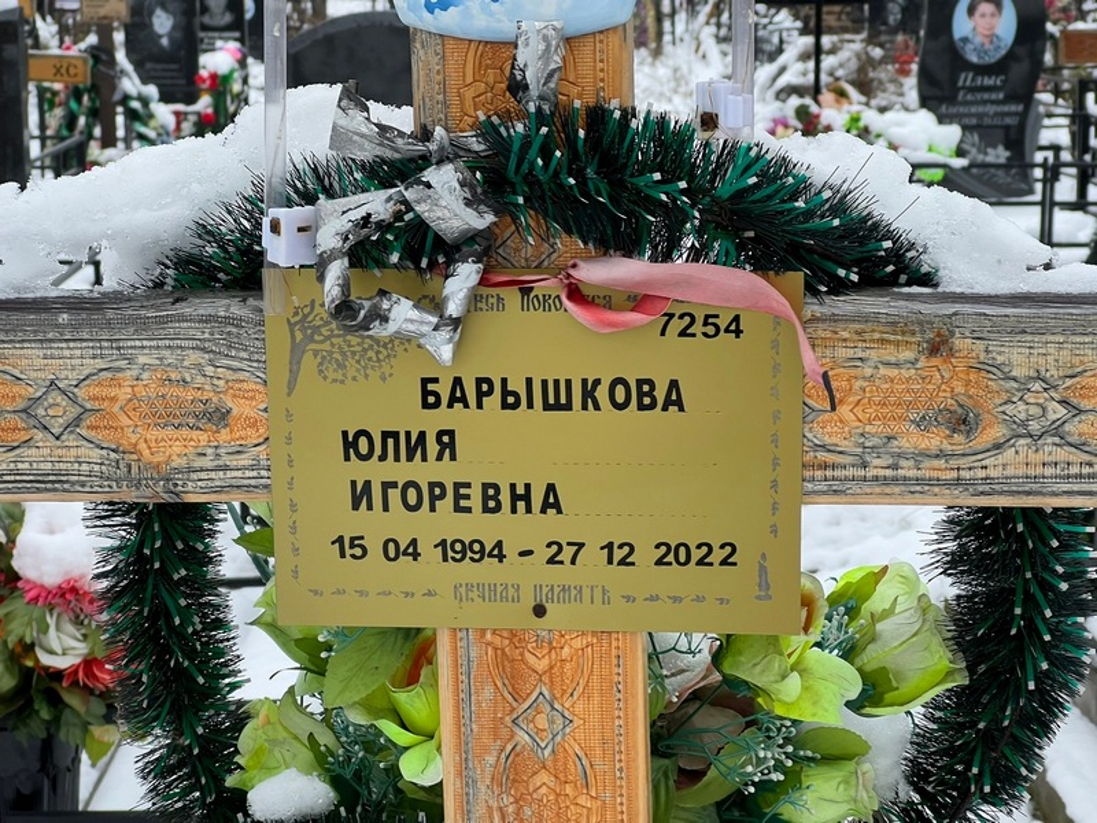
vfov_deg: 19.1
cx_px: 548
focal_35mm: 77
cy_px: 412
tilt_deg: -11.3
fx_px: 2440
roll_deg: -1.1
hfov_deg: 25.3
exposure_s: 1/99
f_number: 2.8
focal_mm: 9
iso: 64
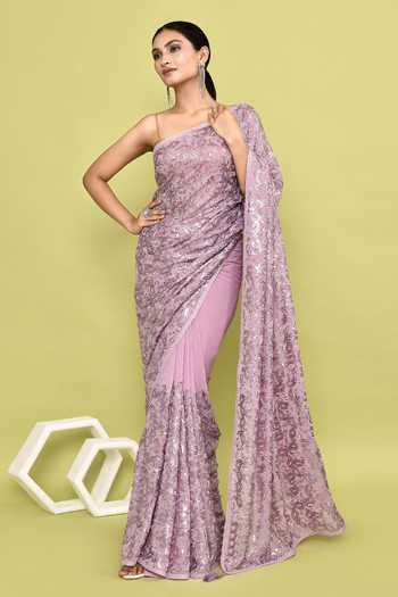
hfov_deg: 27.0
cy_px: 298
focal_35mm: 50
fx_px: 829
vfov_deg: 39.6
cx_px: 199
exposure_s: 1/160
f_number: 9
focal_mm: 50
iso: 320
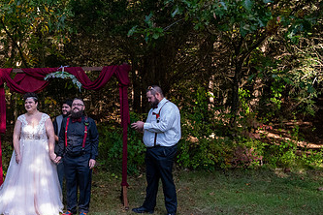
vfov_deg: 24.9
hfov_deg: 35.1
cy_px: 151
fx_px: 484
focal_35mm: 54
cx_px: 44
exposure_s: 1/5000
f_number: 4
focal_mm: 31
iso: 6400
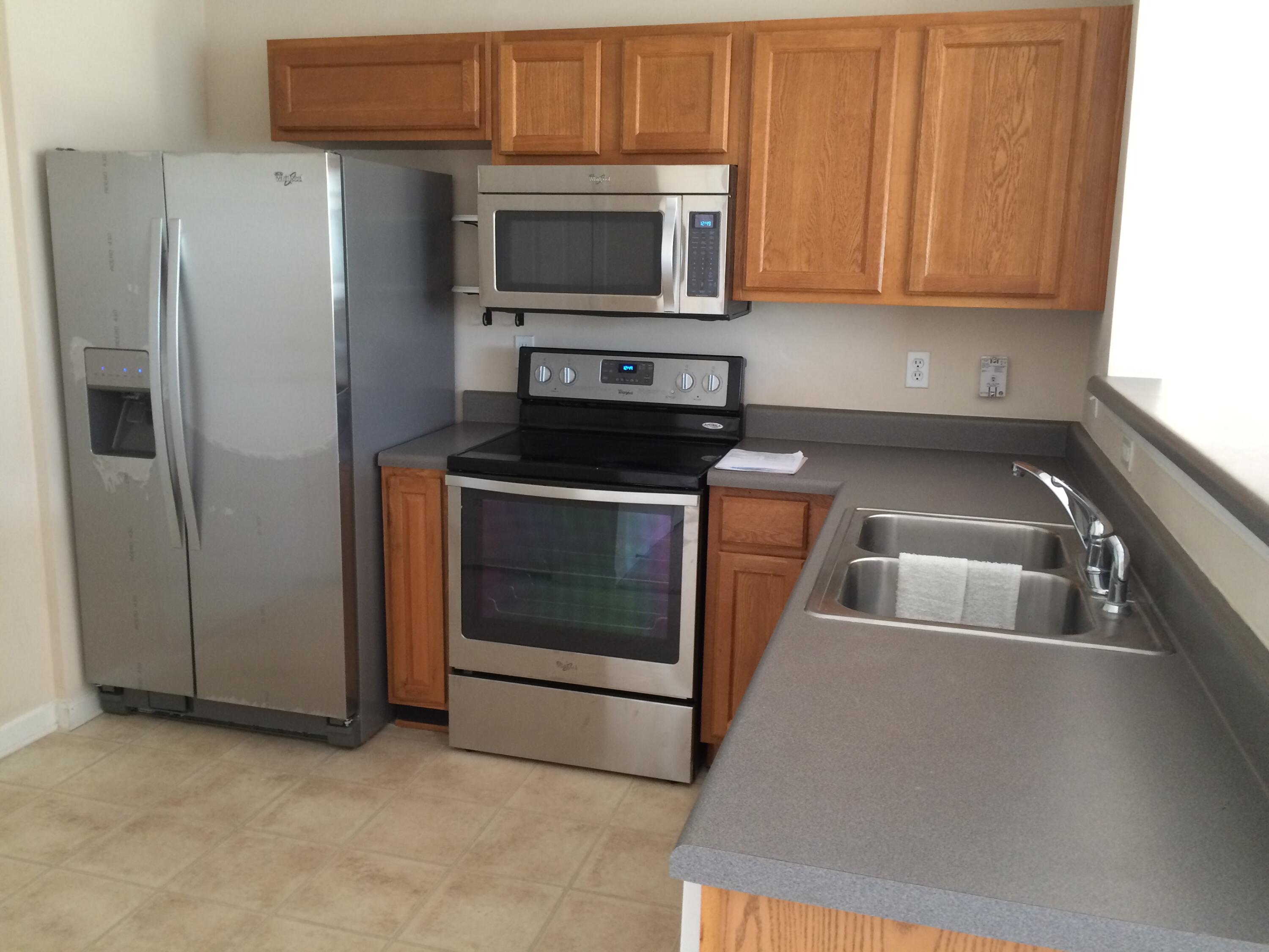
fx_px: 1063
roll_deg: -1.8
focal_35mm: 29
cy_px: 476
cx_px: 634
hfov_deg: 61.7
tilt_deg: -12.1
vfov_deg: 48.2
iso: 125
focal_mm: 4.15
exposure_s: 1/30
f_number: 2.2
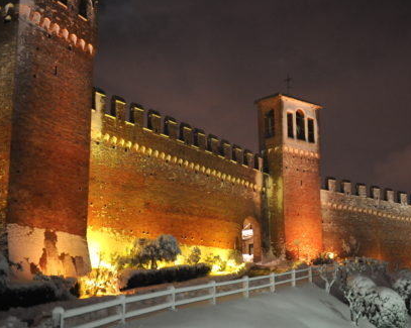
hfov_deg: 36.5
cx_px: 258
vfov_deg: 29.7
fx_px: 620
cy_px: 158
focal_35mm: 51
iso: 3200
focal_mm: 40
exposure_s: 1/10
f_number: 2.8
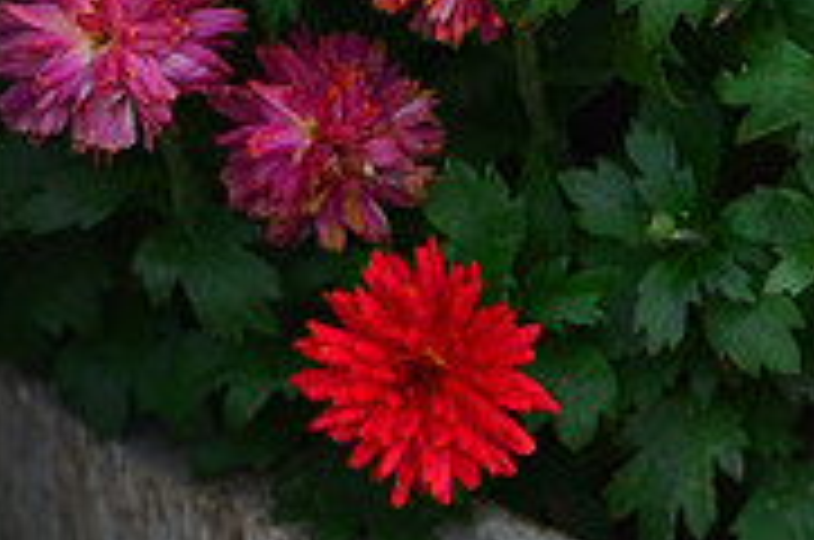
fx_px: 17890
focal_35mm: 793
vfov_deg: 1.7
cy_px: 153
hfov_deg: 2.6
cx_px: 1264
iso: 500
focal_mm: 165
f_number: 5
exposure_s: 1/125
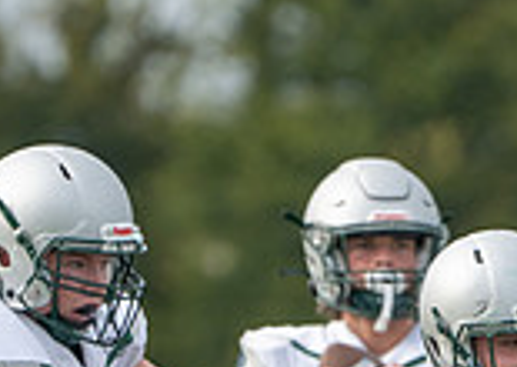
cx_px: 488
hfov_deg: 1.2
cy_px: 640
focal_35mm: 1746
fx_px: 25581
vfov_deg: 0.8
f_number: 5.6
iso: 320
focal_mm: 400
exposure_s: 1/1250
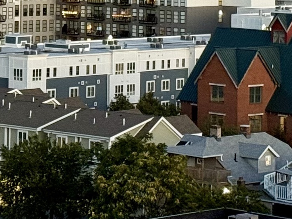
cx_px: 89
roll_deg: -1.0
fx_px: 1746
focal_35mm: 207
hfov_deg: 9.5
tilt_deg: +3.8
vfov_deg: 7.0
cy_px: -189
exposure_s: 1/40
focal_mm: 6.76
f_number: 1.78
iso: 250
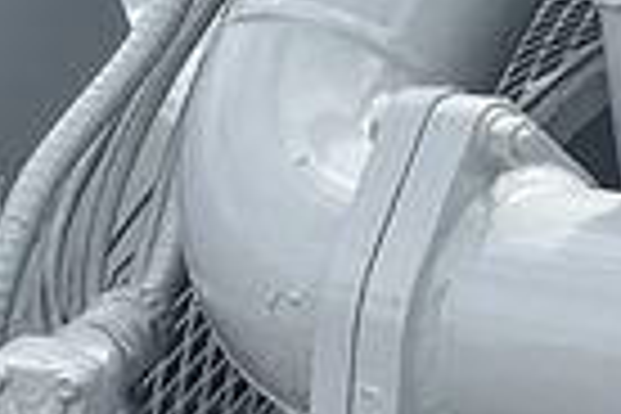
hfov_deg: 11.1
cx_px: -441
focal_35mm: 175
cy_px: 369
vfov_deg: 7.8
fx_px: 3019
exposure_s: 1/1412
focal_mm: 3
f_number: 1.8
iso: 16
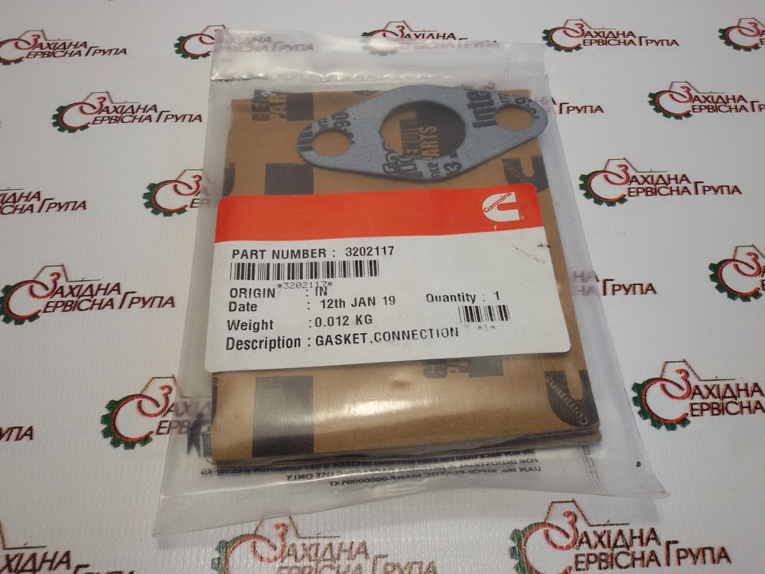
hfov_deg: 58.4
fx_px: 685
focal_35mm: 31
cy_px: 287
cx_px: 382
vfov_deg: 45.4
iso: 40
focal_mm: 2.93
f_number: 2.4
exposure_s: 1/100
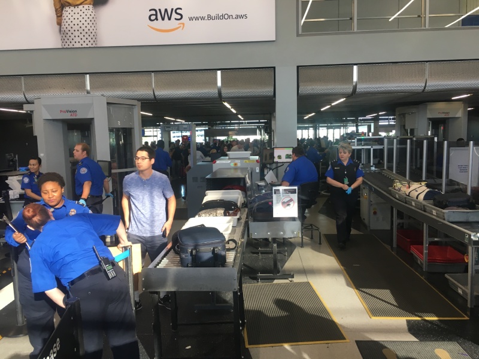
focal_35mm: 29
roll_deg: +2.2
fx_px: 401
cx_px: 240
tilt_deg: -4.5
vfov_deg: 48.2
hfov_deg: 61.7
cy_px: 180
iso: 25
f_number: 2.2
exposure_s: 1/30
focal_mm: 4.15
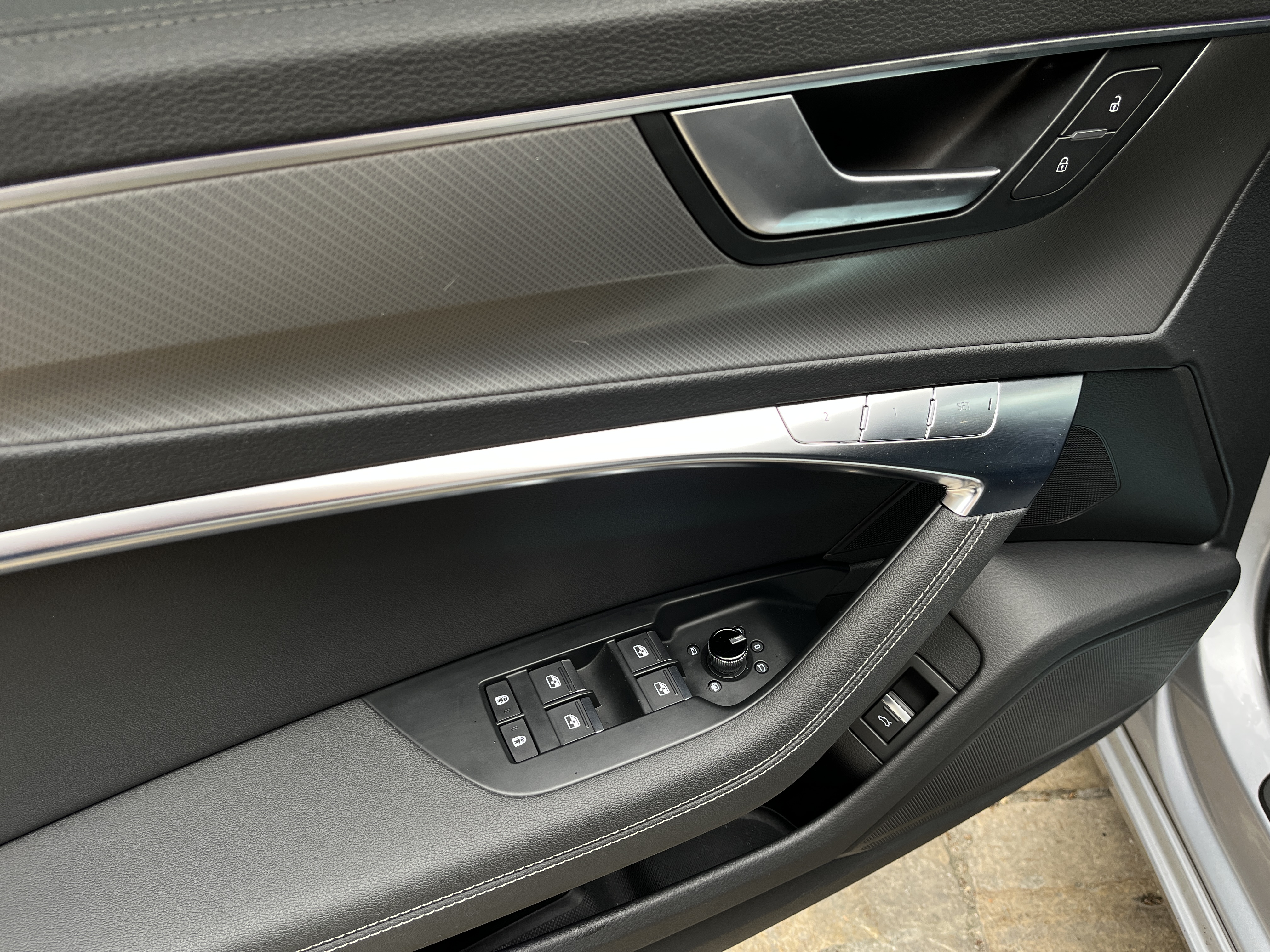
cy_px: 476
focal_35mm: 26
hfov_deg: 67.3
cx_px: 635
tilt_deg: -39.1
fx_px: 954
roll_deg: +2.0
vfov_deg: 53.1
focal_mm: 5.1
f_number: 1.6
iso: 64
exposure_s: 1/122
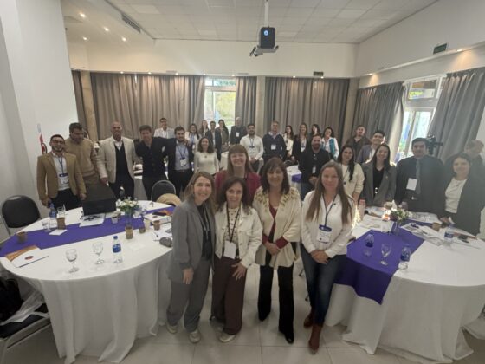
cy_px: 182
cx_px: 242
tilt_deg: -15.7
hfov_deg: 102.1
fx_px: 196
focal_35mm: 14
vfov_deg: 85.7
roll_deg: -1.6
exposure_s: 1/100
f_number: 2.2
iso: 250
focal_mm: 2.22
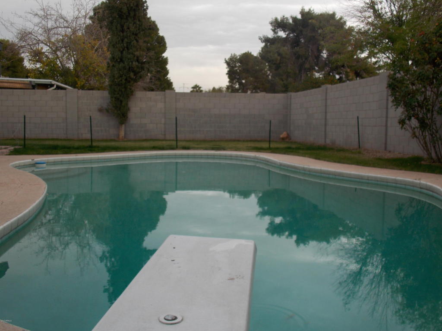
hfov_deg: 54.0
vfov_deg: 41.8
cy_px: 166
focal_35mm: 34
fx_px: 434
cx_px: 221
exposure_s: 1/50
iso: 80
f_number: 3.4
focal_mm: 6.1
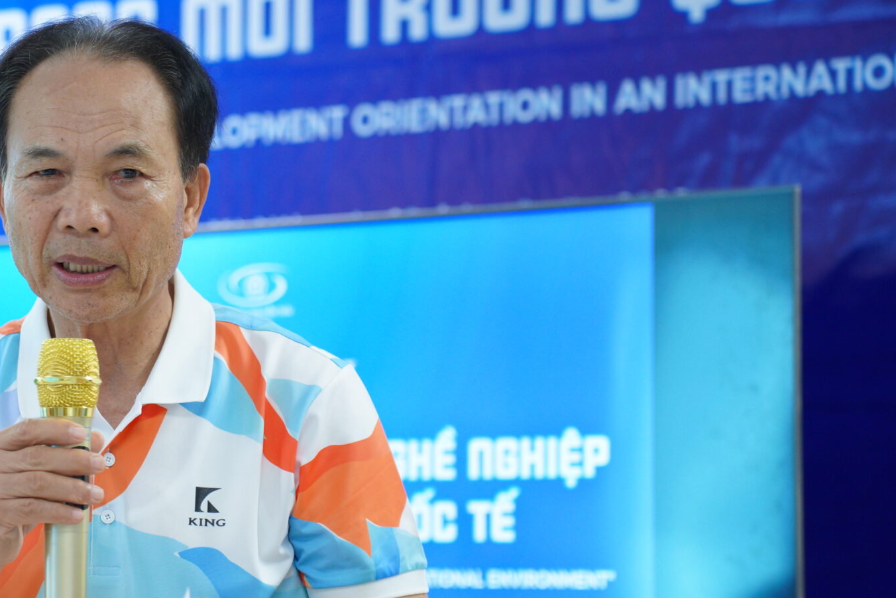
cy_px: 350
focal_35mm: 142
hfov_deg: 14.4
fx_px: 3535
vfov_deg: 9.7
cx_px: 204
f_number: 2.8
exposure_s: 1/100
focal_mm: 75
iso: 800
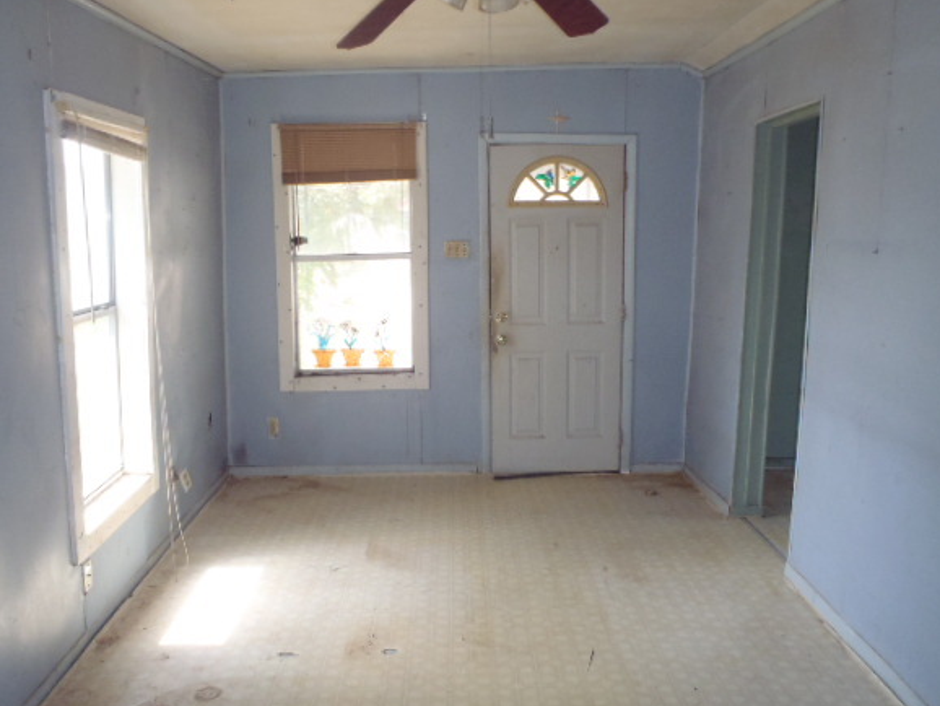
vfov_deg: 45.5
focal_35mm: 31
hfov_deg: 58.3
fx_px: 842
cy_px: 361
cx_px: 442
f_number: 3.9
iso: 250
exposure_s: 1/80
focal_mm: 5
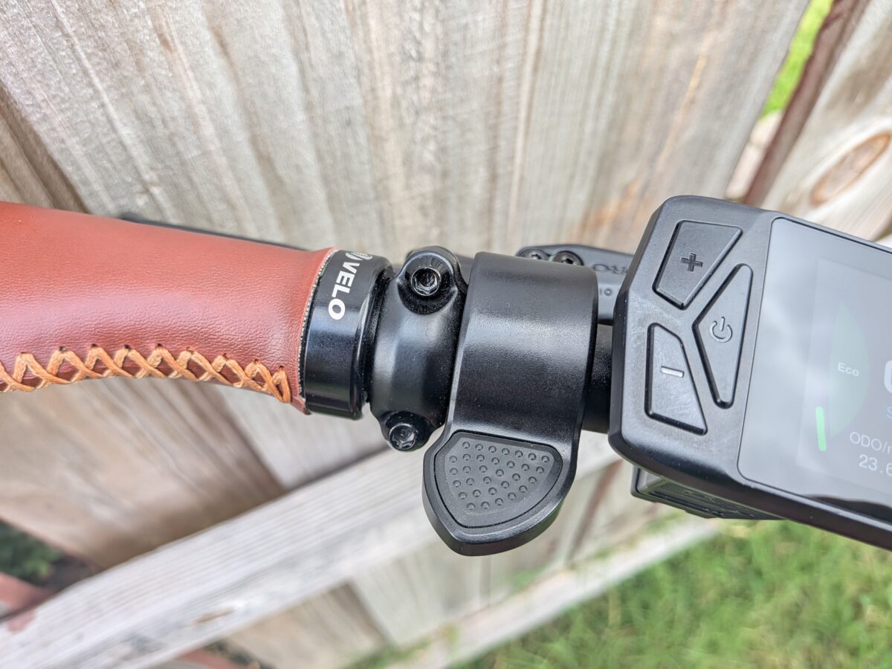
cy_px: 334
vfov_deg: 56.8
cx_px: 446
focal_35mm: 24
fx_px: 618
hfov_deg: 71.6
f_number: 1.7
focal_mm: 4.53
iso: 53
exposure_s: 1/173
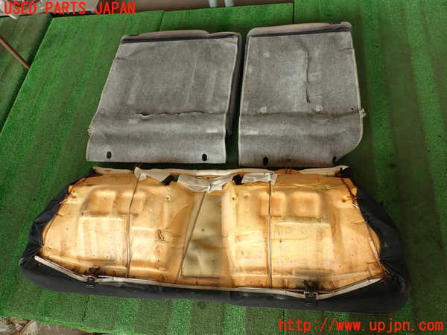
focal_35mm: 25
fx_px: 323
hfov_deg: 69.4
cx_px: 224
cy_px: 168
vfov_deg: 54.9
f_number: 2.8
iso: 100
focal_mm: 4.5
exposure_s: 1/125
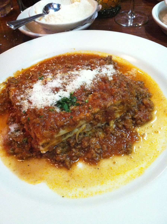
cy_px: 112
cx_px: 84
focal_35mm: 35
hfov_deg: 40.6
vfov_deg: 52.7
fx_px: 226
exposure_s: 1/15
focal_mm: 3.85
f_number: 2.8
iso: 500
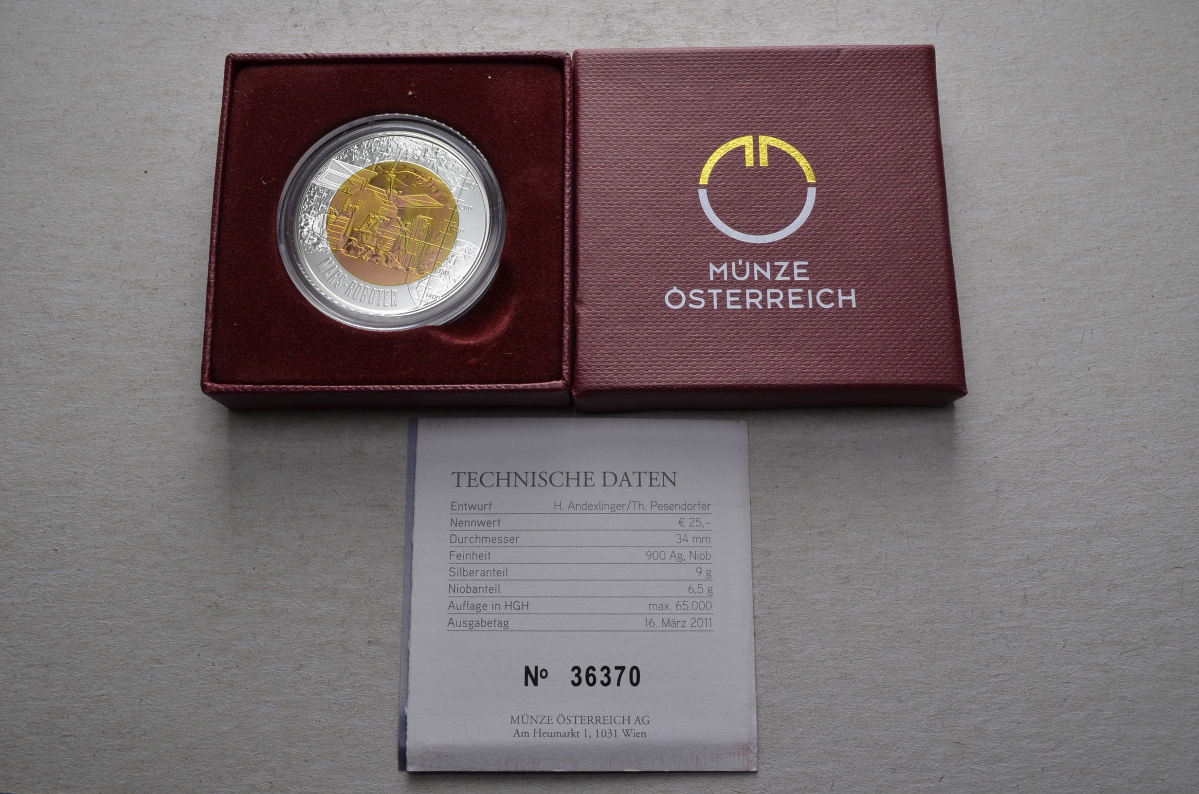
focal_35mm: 33
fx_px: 1097
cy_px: 397
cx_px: 600
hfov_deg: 57.3
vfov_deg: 39.8
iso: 400
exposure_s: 1/250
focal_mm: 22
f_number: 14
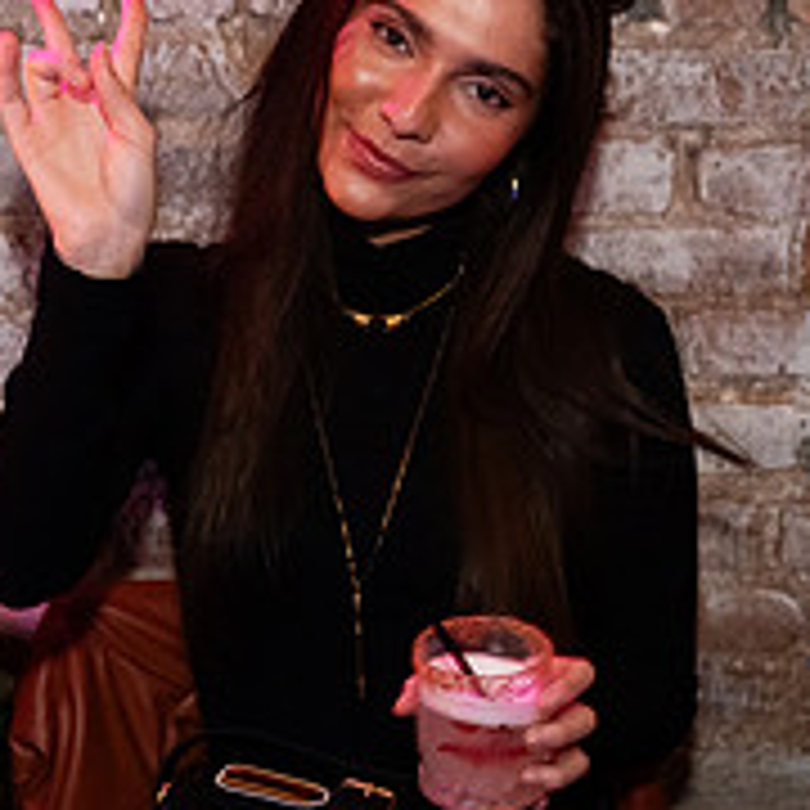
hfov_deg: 17.9
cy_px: 278
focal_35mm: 97
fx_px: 2568
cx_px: 268
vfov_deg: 17.9
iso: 3200
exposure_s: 1/100
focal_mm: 33
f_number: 2.8
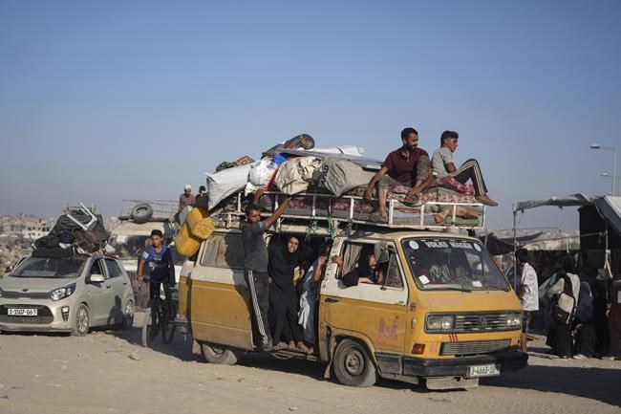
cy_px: 207
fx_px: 1207
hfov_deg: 28.9
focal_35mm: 70
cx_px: 310
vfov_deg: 19.4
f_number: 2.8
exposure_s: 1/4000
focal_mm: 70
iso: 100
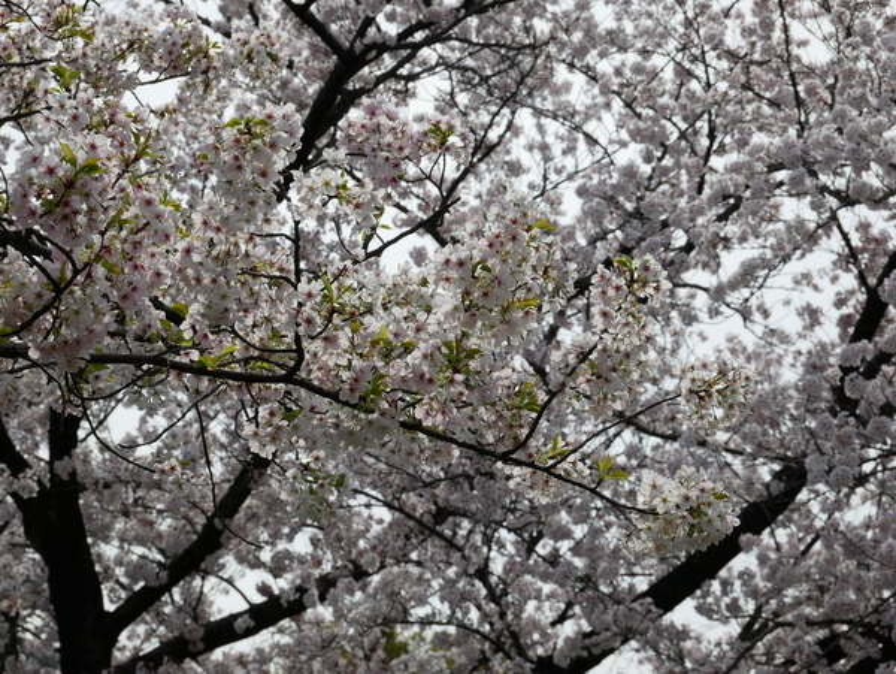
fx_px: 3109
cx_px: 448
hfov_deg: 16.4
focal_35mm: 120
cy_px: 337
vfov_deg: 12.4
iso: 200
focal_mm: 60
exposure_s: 1/640
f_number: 10
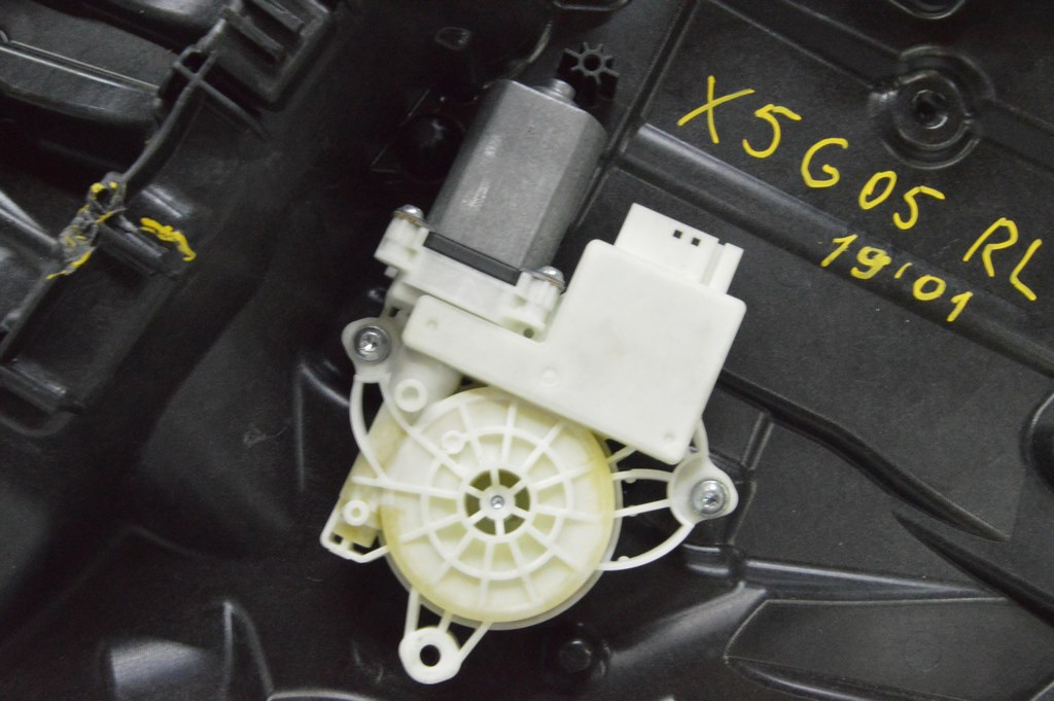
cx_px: 527
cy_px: 350
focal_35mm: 39
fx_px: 1141
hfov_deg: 49.6
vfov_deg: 34.2
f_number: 20
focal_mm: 26
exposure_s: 1/15
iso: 6400
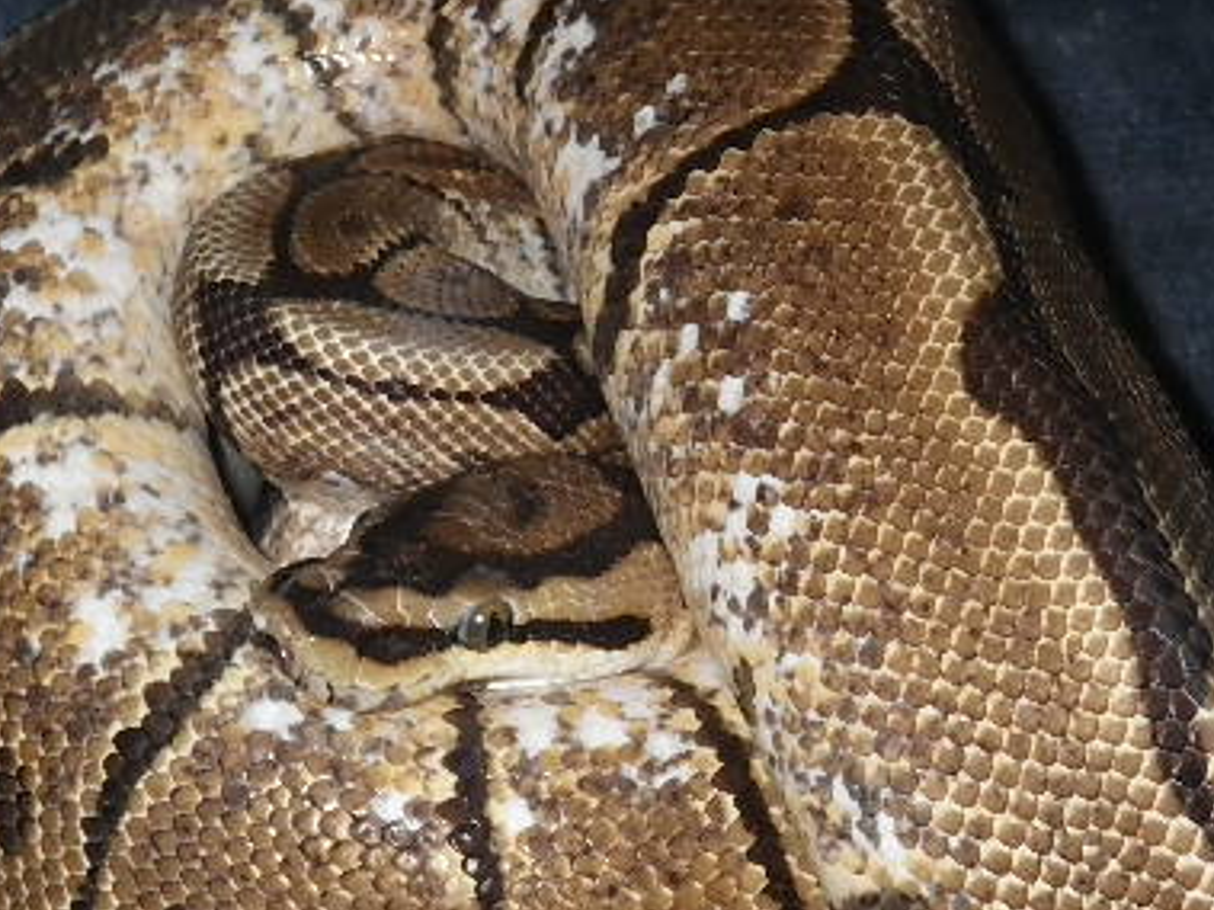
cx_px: 621
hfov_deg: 15.2
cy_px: 606
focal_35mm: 130
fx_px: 4558
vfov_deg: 11.4
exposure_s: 1/100
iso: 400
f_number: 4.8
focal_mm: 13.7
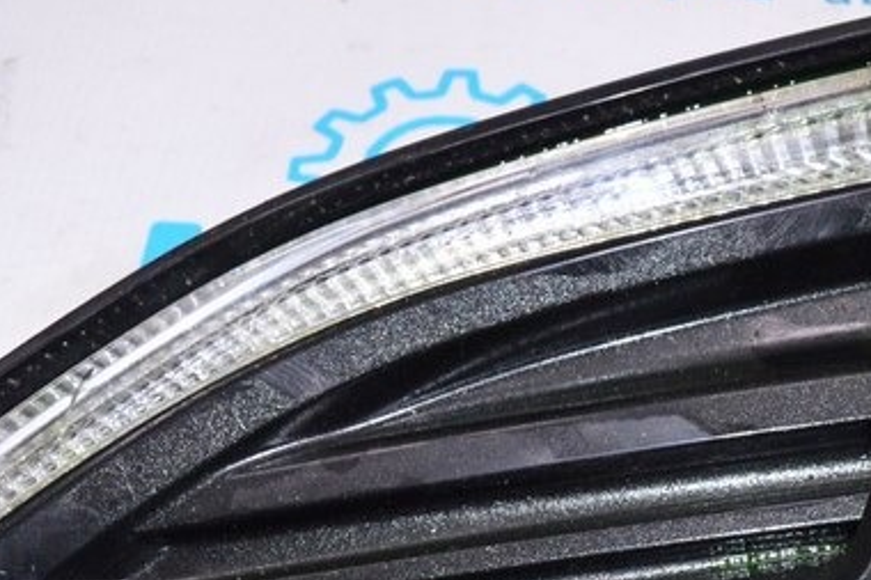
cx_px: 782
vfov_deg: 15.3
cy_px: 425
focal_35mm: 89
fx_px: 2152
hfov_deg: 22.3
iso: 1600
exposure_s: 1/200
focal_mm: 22
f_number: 8
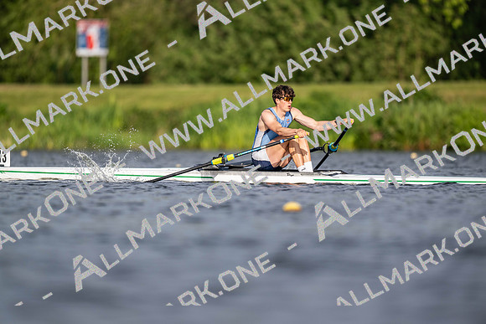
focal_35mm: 600
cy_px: 162
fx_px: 8102
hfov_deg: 3.4
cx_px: 243
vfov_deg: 2.3
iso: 220
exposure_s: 1/2500
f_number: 4
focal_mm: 600
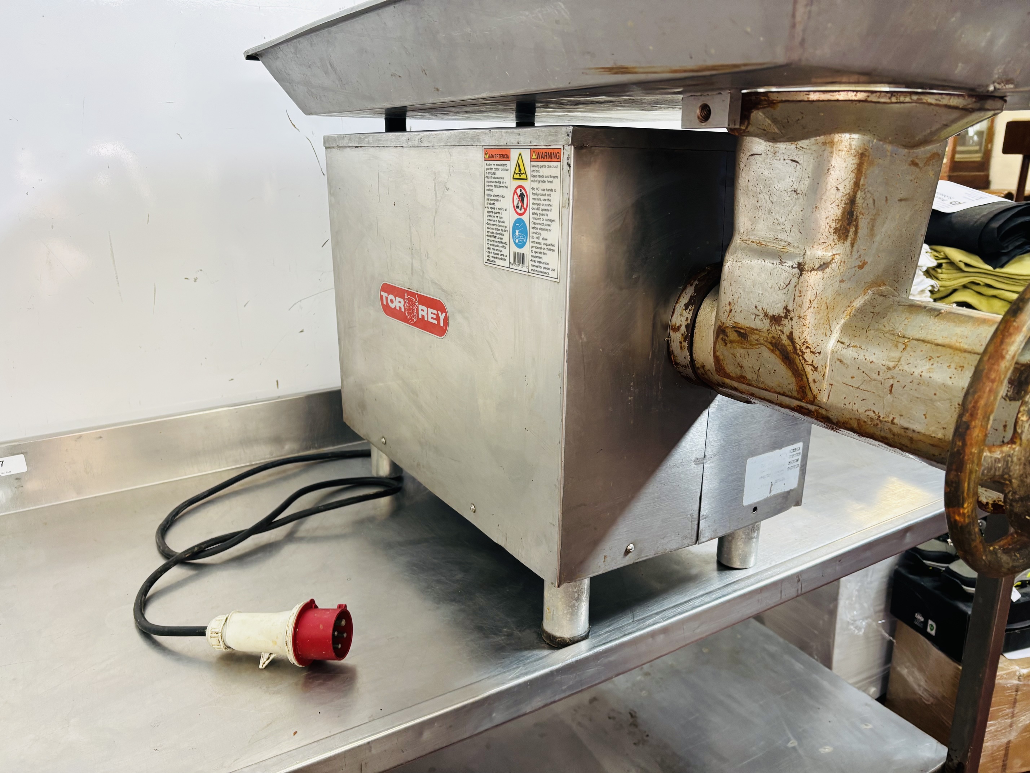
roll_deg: +1.1
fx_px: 774
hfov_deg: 67.3
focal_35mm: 26
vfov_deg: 53.1
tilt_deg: -18.2
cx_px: 515
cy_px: 386
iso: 125
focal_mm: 5.96
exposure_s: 1/84
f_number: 1.6
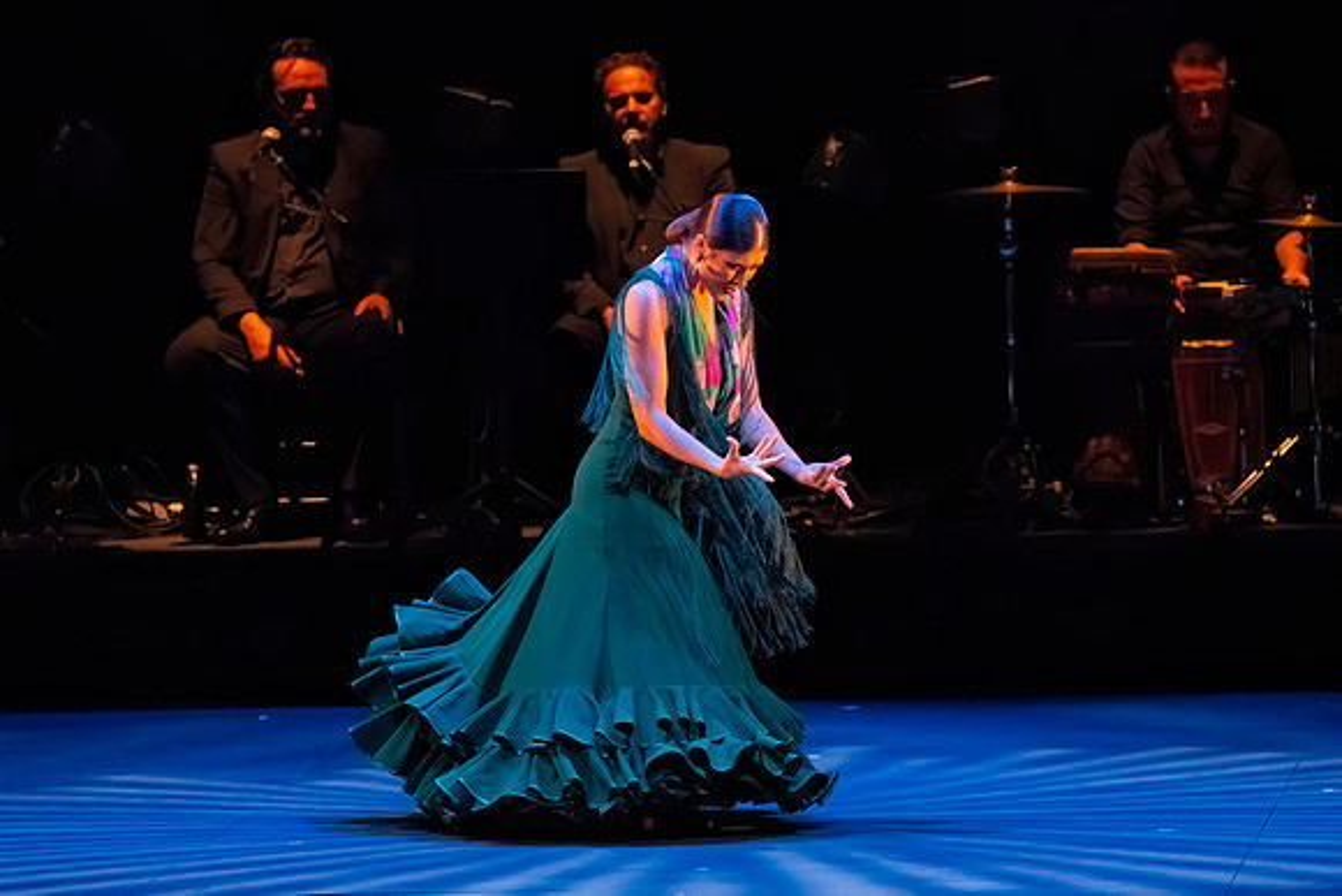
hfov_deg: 4.9
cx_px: 717
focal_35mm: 423
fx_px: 15780
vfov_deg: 3.3
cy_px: 534
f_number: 8
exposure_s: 1/400
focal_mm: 355
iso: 25600
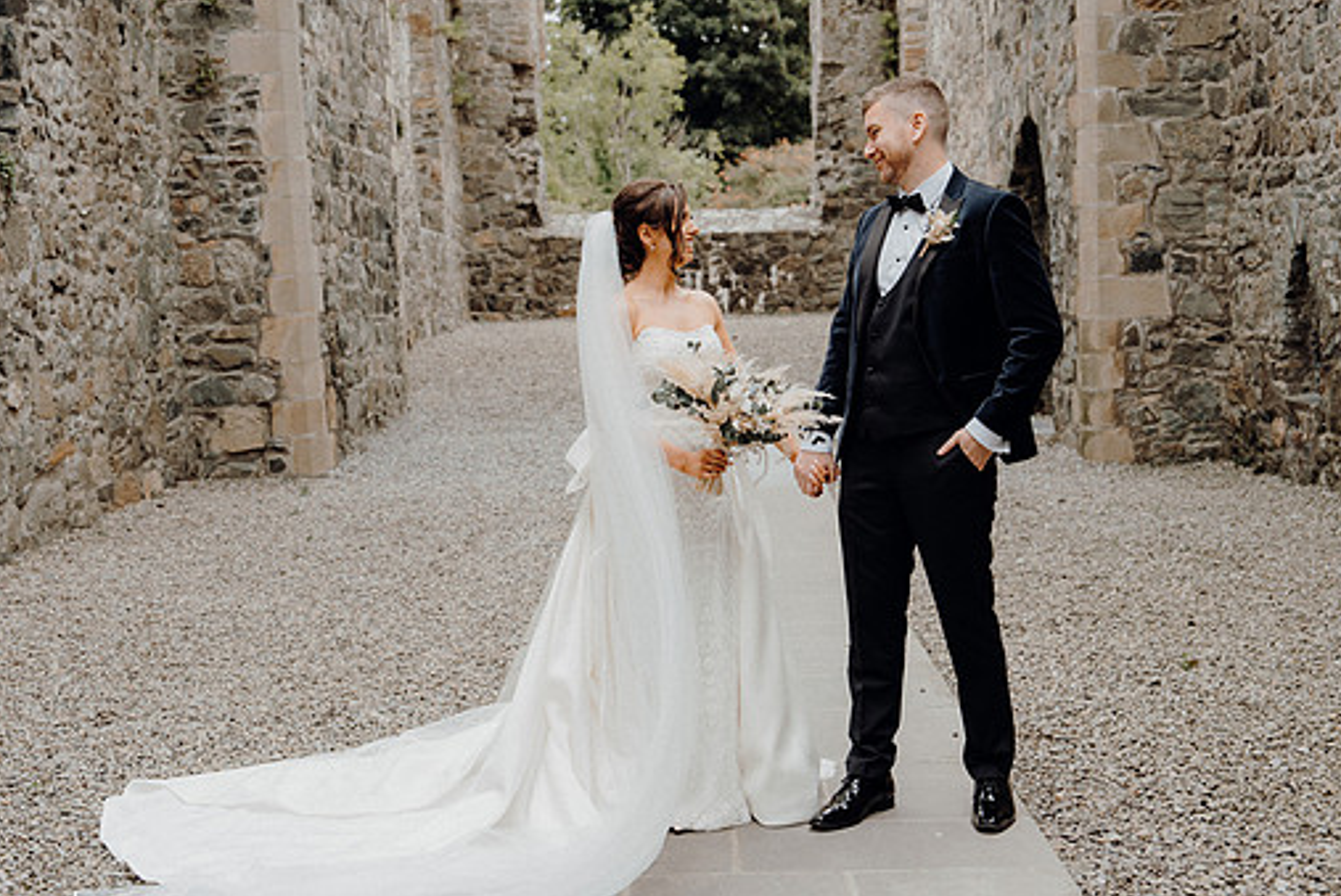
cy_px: 435
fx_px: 1789
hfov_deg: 41.1
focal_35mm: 48
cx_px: 616
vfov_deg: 28.1
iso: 125
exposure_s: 1/160
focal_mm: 42
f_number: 3.5
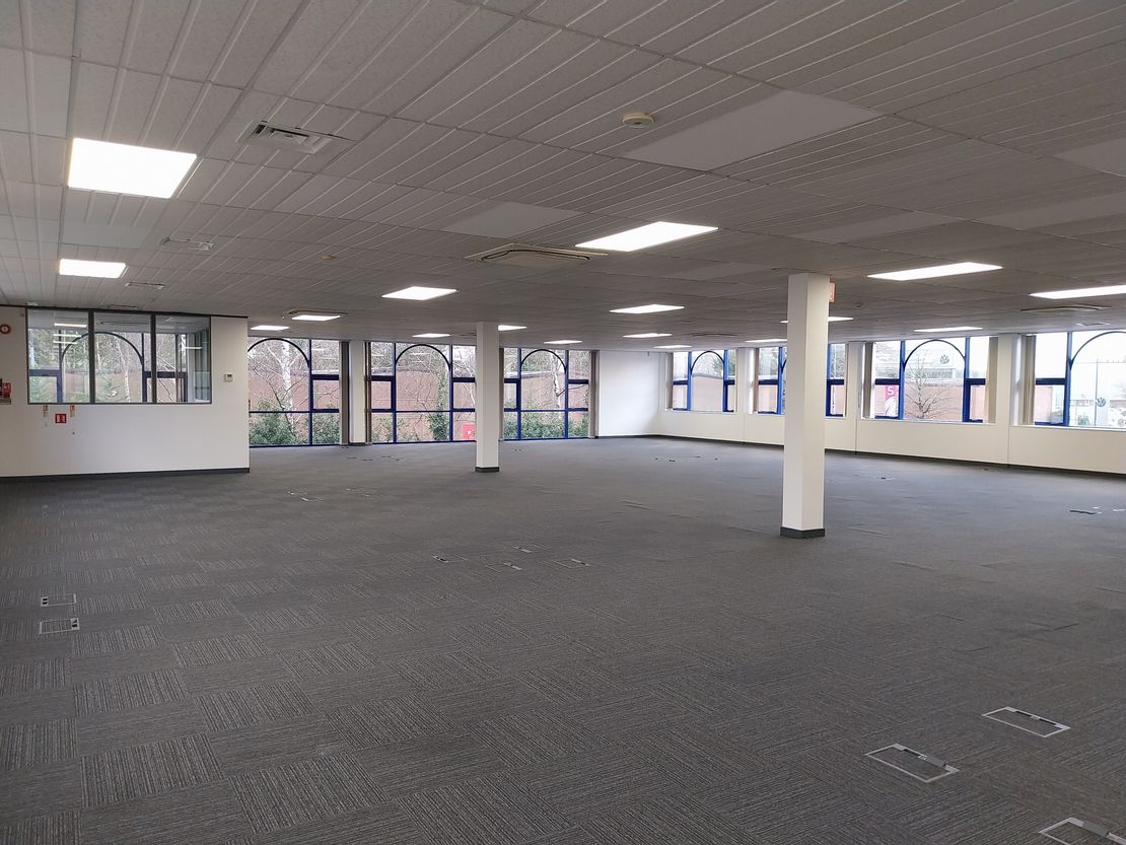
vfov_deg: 53.1
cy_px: 422
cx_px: 563
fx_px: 846
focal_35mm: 26
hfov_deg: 67.3
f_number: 1.8
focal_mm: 4
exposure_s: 1/50
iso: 160
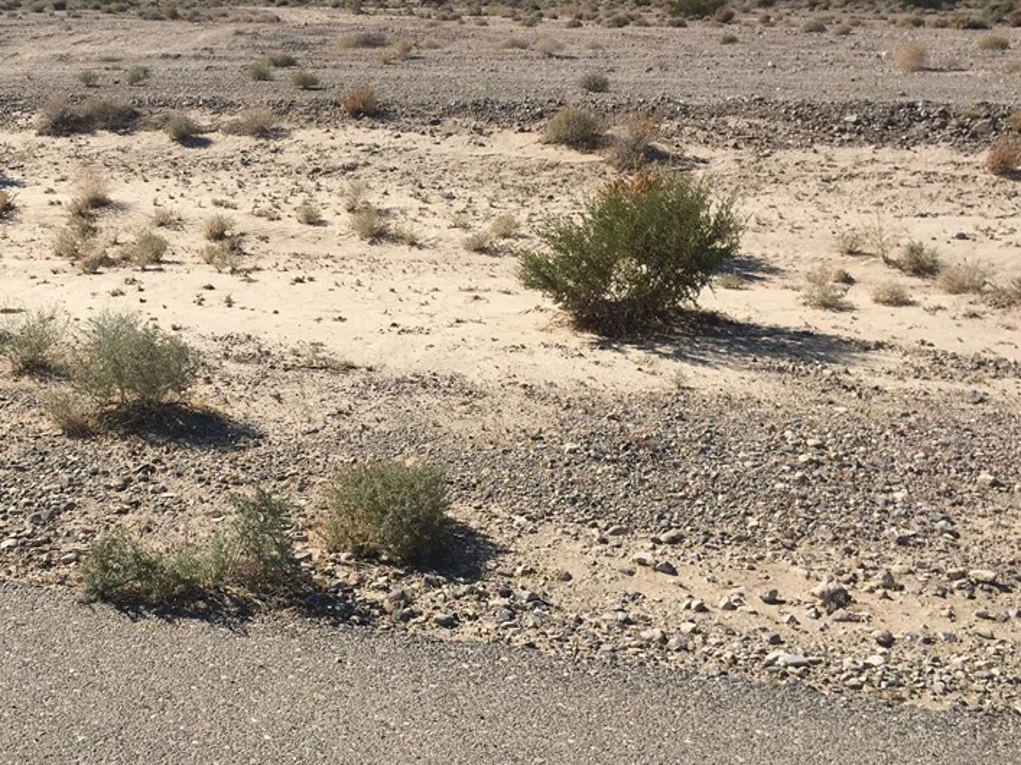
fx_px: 1239
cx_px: 312
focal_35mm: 42
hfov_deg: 43.9
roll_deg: -0.4
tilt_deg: -16.7
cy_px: 338
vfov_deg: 34.3
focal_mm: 4.15
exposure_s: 1/2959
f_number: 2.2
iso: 25
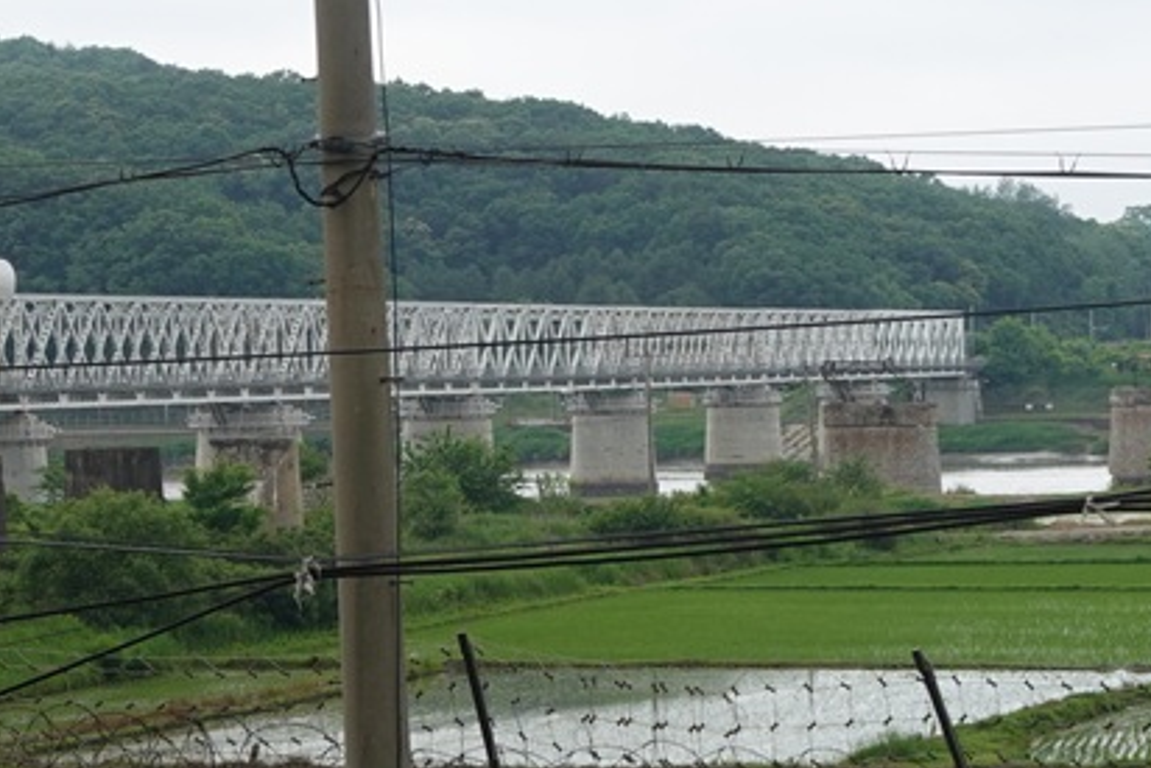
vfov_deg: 8.3
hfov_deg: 12.5
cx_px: 754
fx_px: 5245
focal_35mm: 164
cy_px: 744
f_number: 5.6
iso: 125
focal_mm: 21.39
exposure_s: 1/200
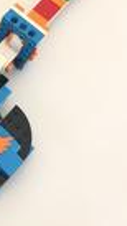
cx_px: -82
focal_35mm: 83
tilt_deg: -73.9
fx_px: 497
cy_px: 99
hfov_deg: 13.4
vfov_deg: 25.6
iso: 64
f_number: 2.2
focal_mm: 4.15
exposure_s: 1/33
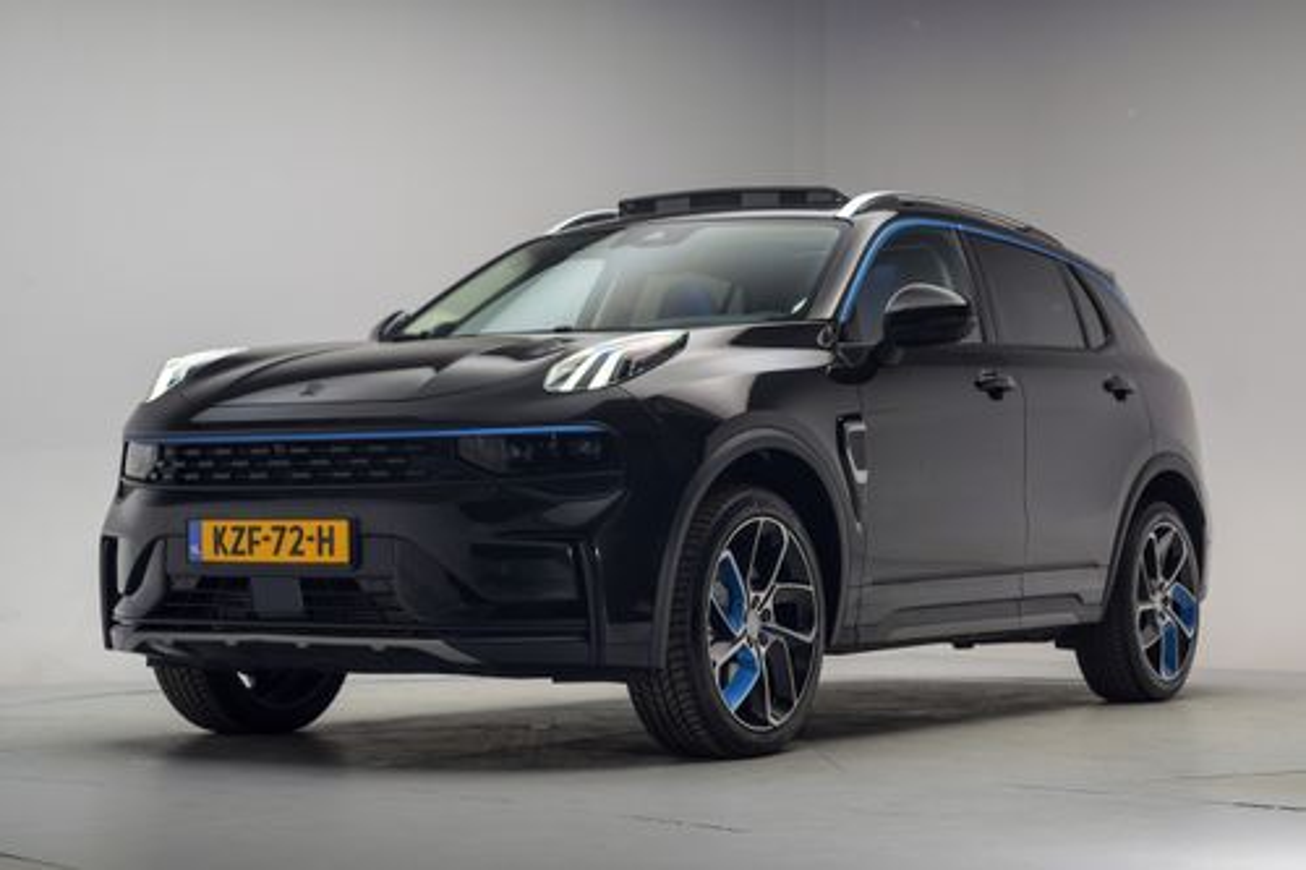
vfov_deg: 27.0
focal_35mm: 50
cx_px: 653
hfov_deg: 39.6
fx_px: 1813
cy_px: 435
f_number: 4
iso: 100
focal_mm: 50
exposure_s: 1/13
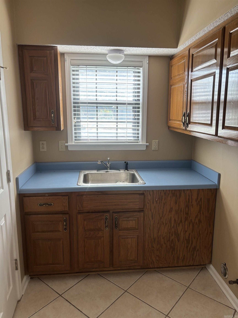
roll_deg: -1.5
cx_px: 119
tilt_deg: -10.9
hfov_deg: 53.1
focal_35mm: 26
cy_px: 159
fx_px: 238
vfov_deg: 67.3
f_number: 1.6
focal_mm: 5.96
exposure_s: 1/121
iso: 100
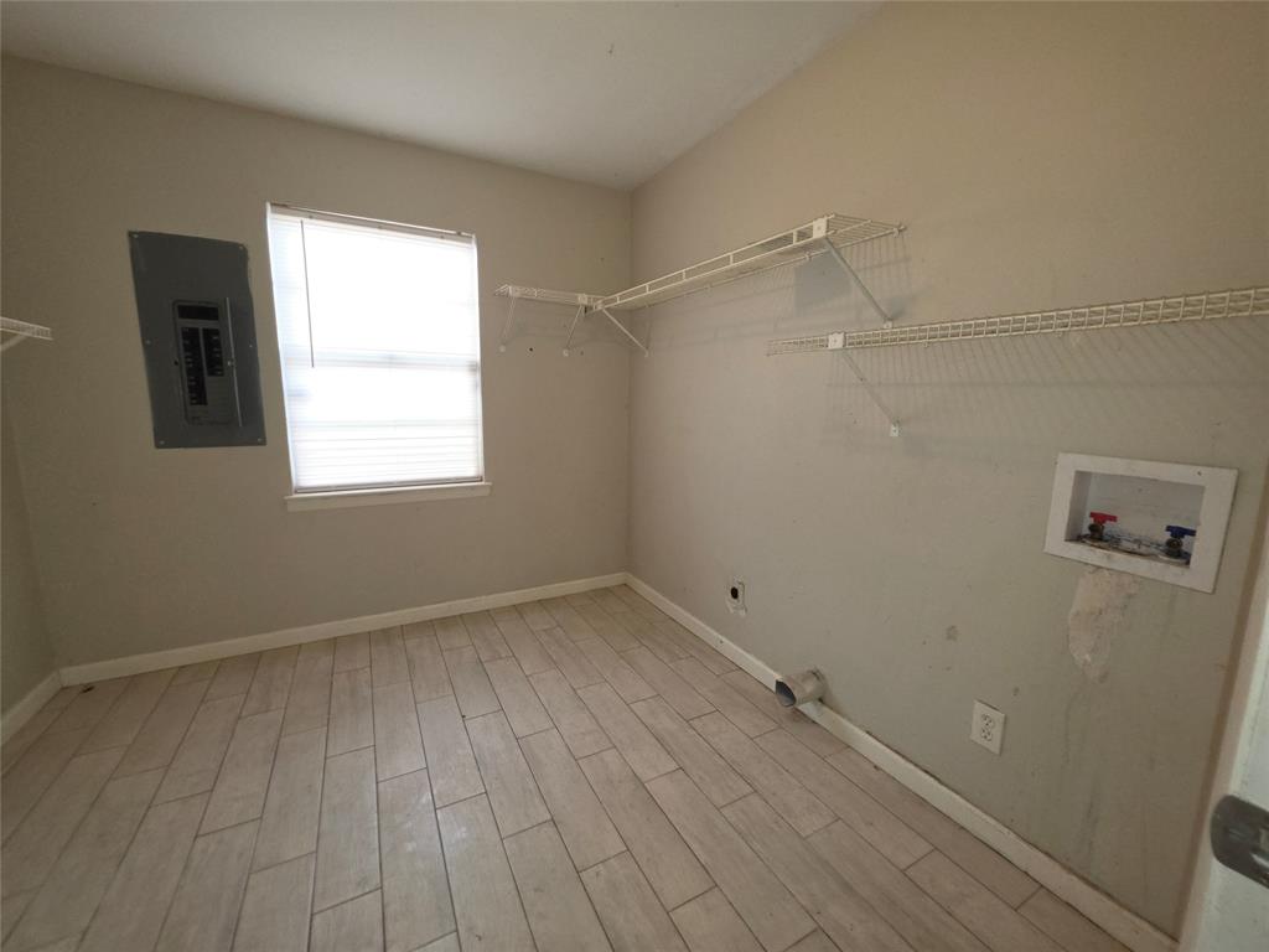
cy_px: 476
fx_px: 477
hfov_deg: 106.2
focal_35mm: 13
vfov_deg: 89.9
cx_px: 634
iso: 125
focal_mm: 2.2
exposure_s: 1/60
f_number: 1.9
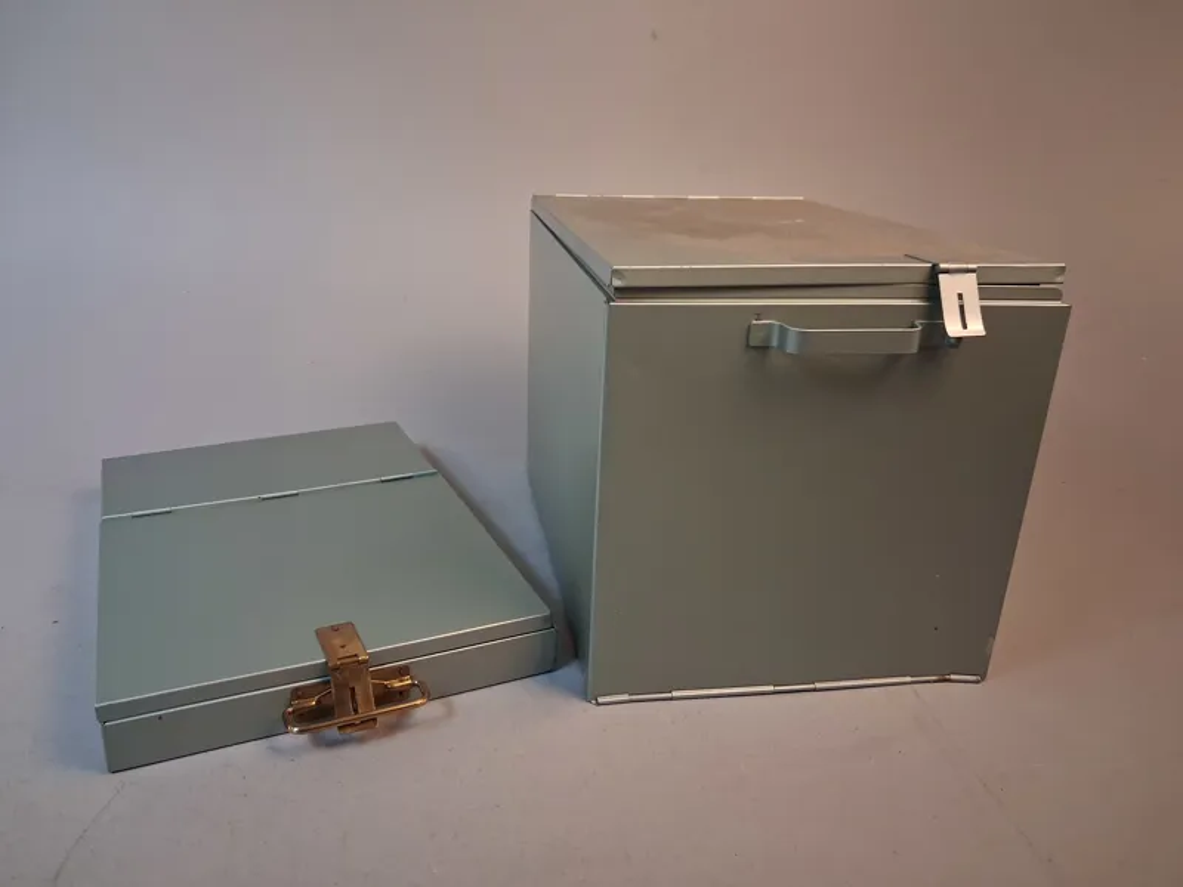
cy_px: 444
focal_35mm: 27
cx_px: 592
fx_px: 923
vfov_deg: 51.4
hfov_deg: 65.3
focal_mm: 4
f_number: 1.8
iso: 400
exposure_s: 1/50
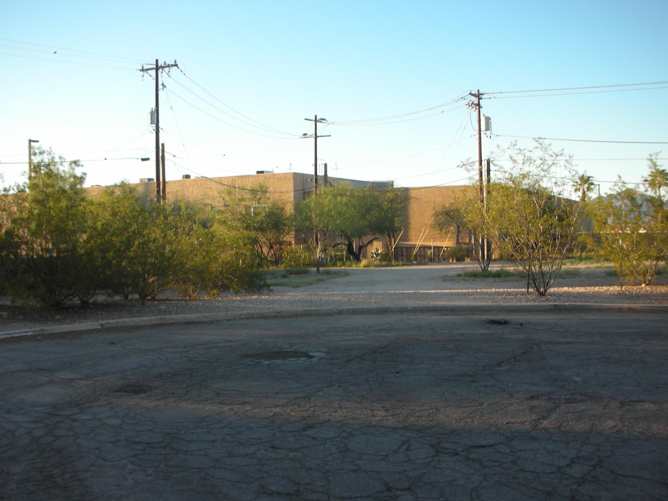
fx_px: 772
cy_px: 278
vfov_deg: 35.9
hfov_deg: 46.8
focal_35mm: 40
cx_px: 312
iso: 50
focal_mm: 5.8
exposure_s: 1/134
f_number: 3
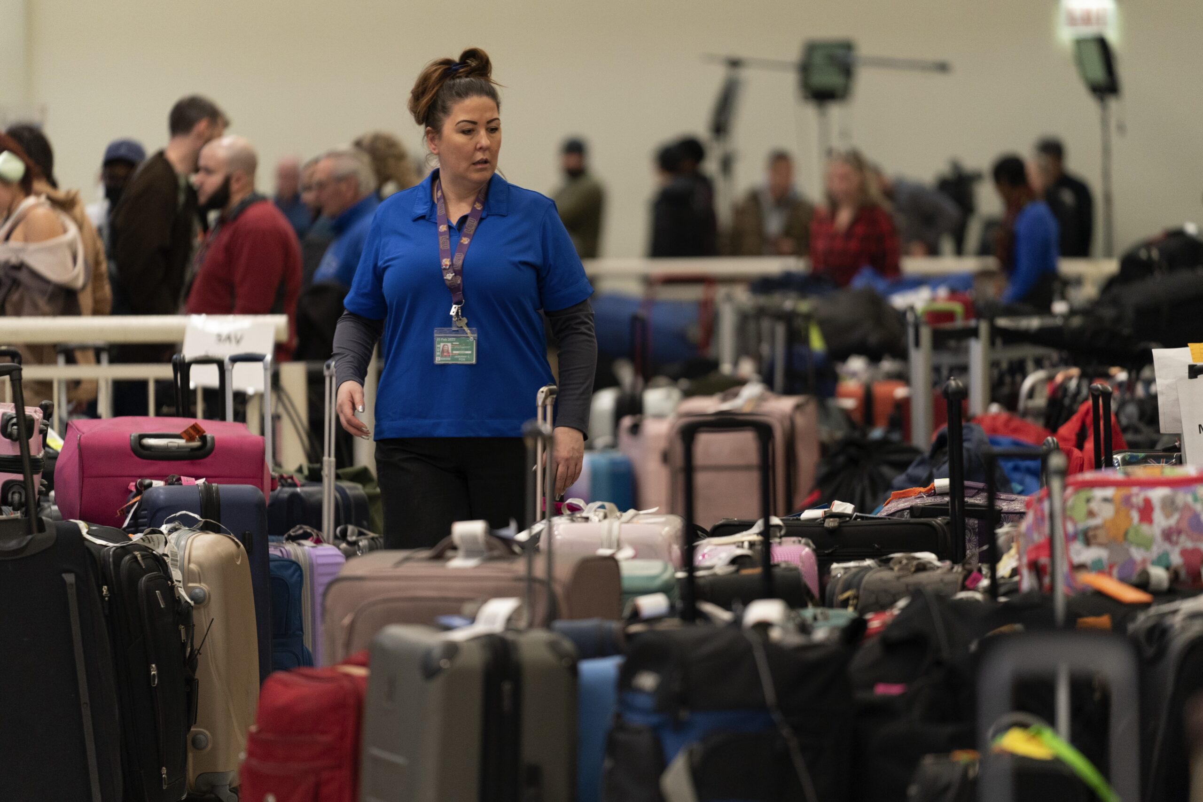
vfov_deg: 6.9
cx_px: 602
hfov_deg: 10.3
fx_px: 6683
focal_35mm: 200
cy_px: 401
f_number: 2.8
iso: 1600
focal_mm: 200
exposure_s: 1/250
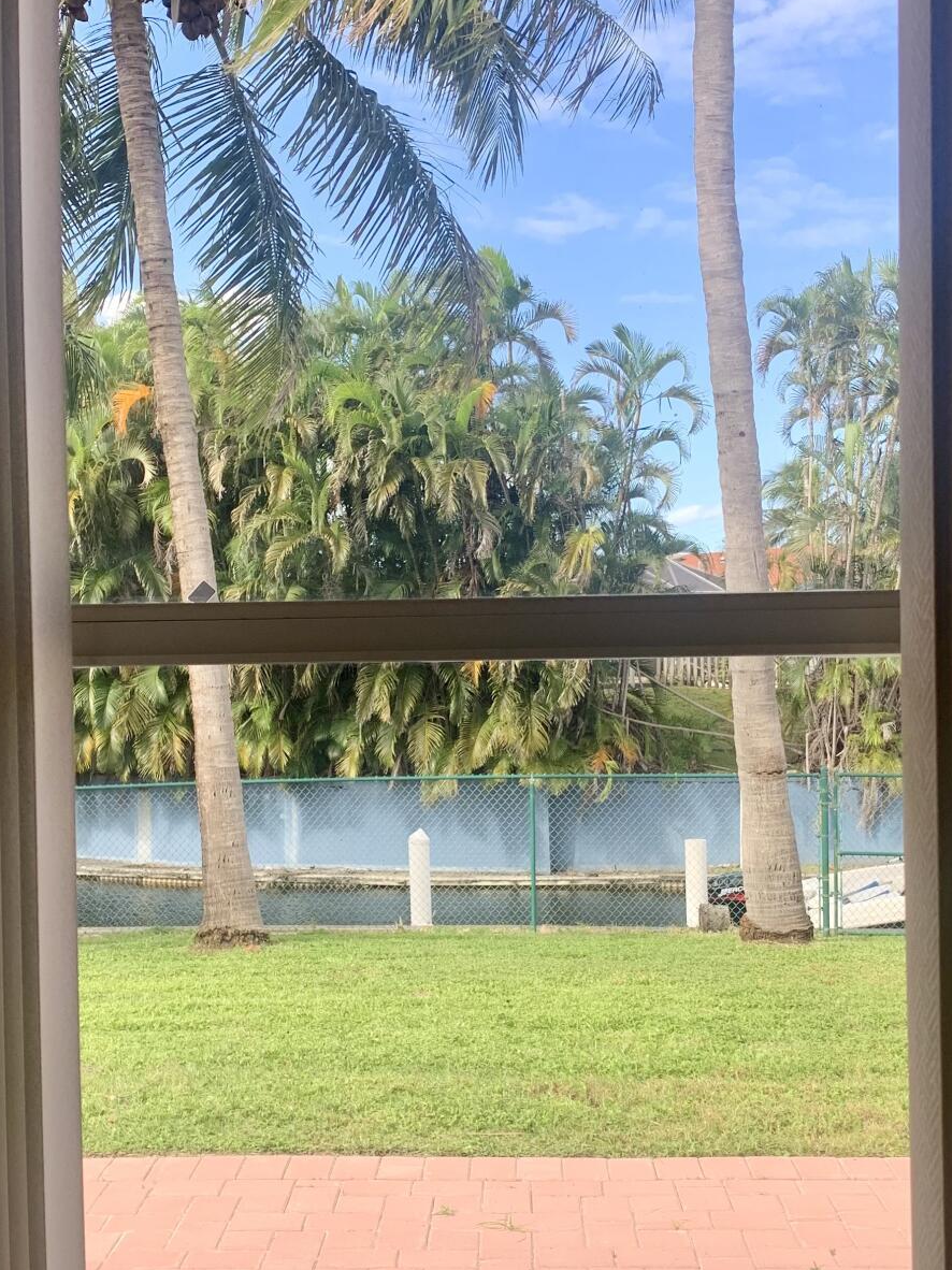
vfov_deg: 42.9
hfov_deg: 32.8
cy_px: 696
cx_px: 419
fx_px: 1614
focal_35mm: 44
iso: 25
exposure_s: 1/349
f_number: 1.8
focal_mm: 4.25
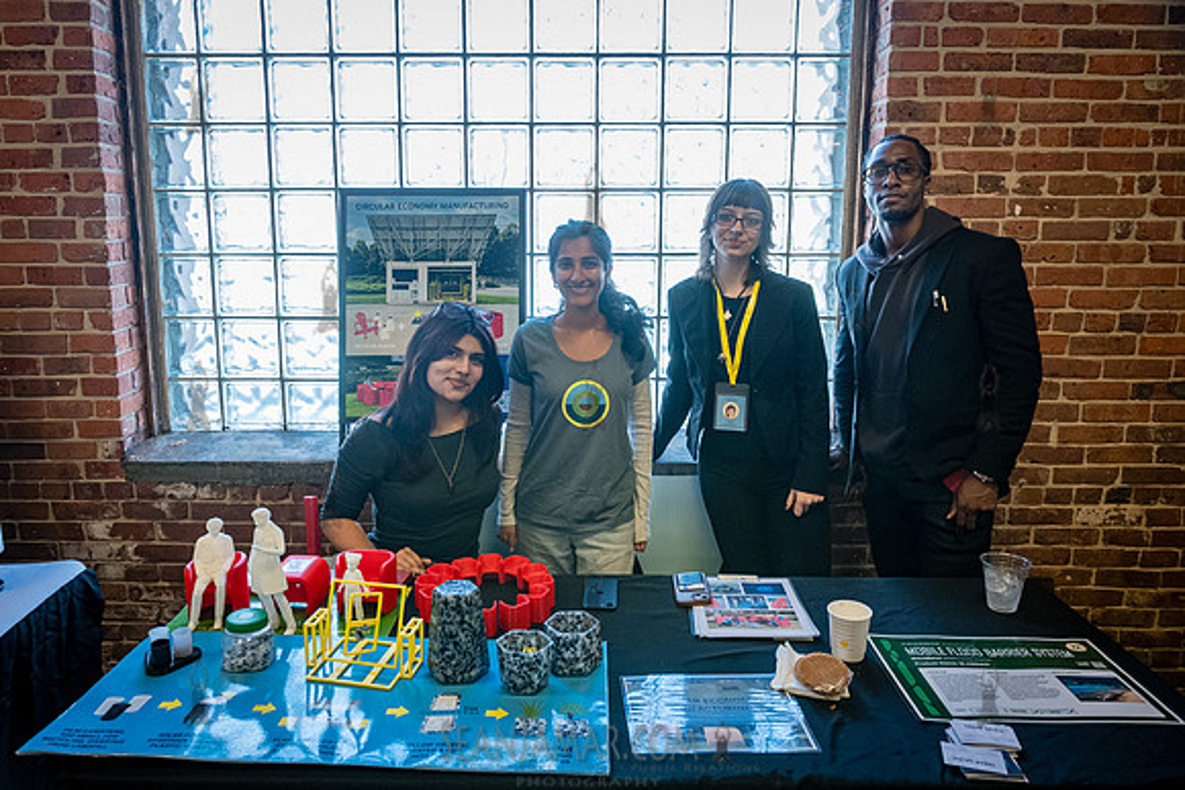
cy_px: 363
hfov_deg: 68.5
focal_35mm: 26
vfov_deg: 48.9
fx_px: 869
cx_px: 566
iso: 2500
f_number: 4.5
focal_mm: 24
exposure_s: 1/640
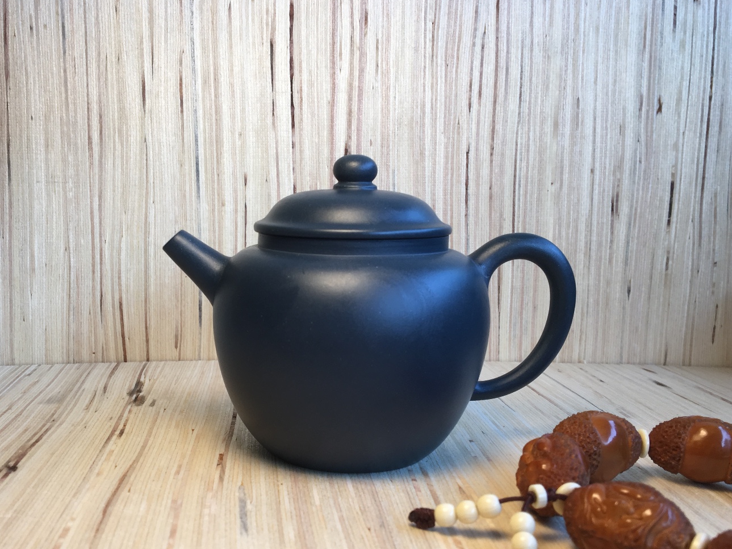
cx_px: 313
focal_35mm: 36
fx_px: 761
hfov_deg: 51.2
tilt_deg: -9.7
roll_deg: -0.9
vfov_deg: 39.5
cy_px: 326
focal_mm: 4.15
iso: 25
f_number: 2.2
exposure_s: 1/100
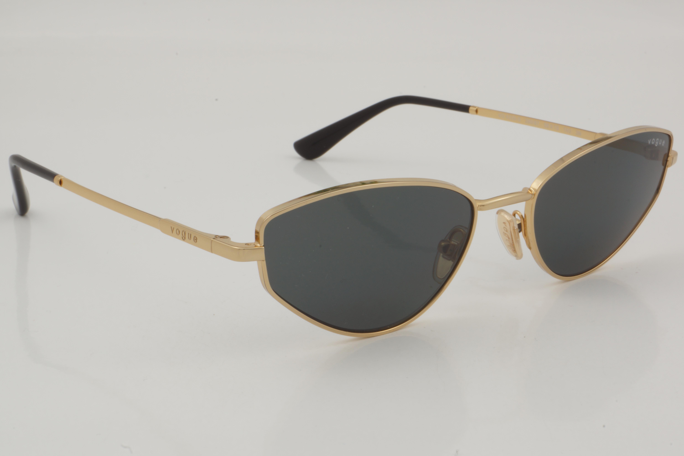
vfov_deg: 18.2
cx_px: 342
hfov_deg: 27.0
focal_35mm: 75
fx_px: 1425
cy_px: 228
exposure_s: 1/3
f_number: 32
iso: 100
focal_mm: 50
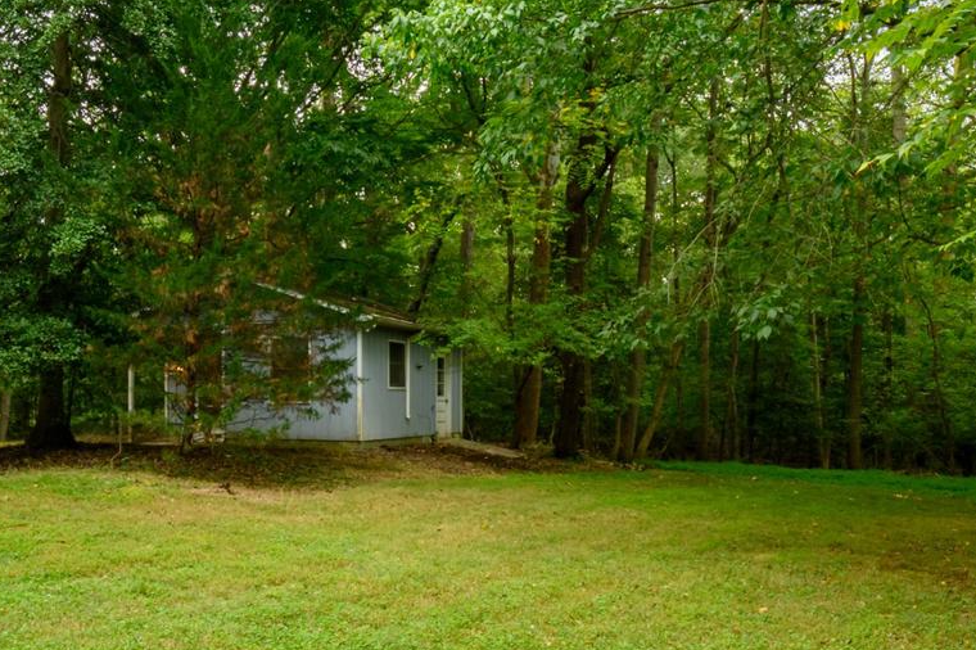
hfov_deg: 52.3
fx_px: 976
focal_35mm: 36
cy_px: 98
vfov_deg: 35.2
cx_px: 338
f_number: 16
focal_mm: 19
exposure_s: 1/30
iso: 400
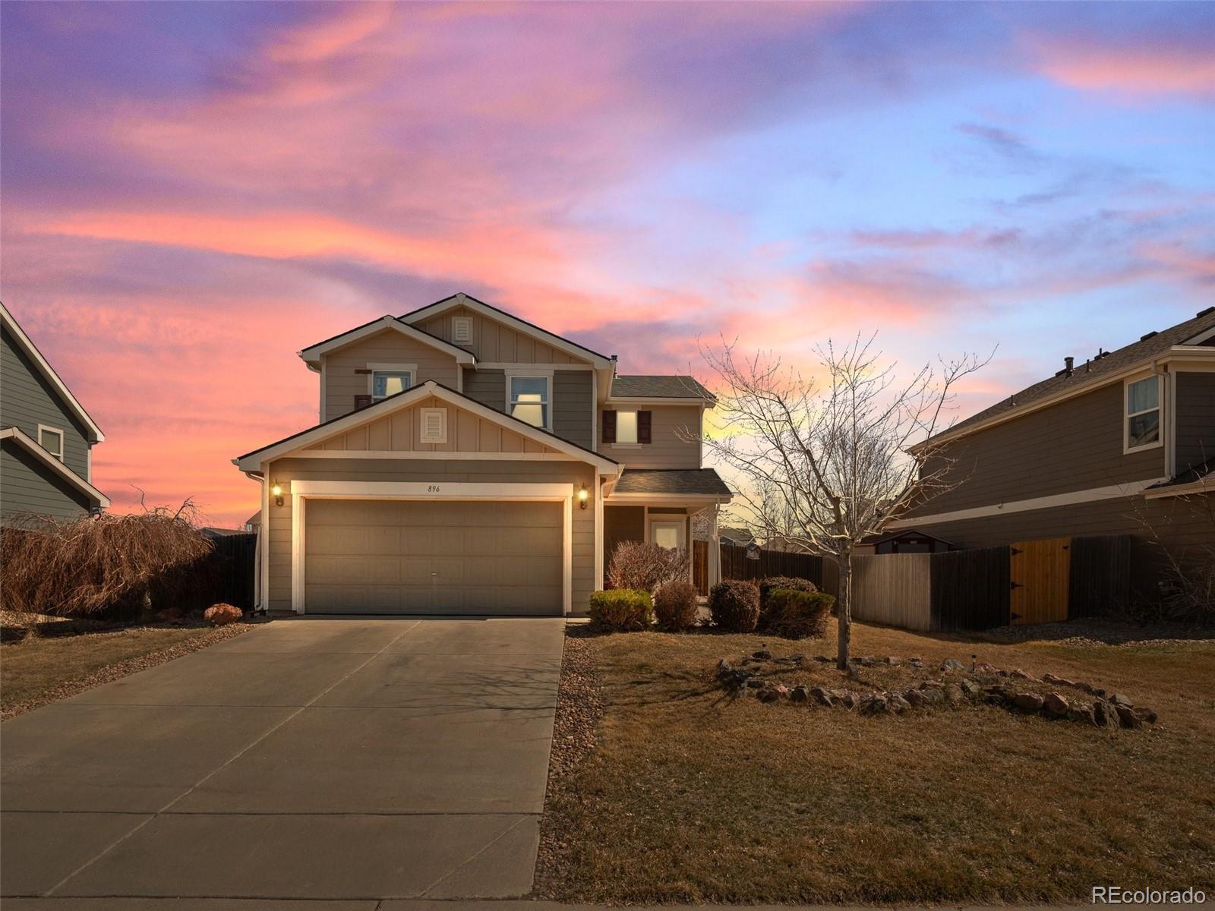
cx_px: 608
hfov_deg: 94.5
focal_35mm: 16
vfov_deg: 78.1
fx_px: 562
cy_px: 456
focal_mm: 8
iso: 100
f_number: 6.3
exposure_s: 1/1250
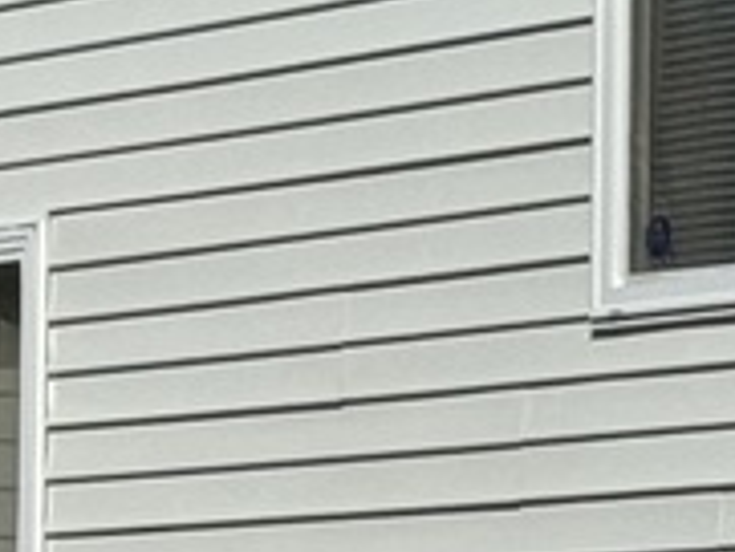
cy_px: 540
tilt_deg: +3.3
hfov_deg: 5.1
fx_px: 8116
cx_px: -357
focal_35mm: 382
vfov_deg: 3.9
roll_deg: -0.5
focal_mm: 6.86
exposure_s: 1/12500
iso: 64
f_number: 1.78
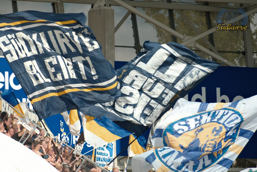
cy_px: 86
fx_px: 3098
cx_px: 128
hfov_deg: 4.7
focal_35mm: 434
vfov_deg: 3.2
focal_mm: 289.3
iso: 250
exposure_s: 1/500
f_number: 6.3
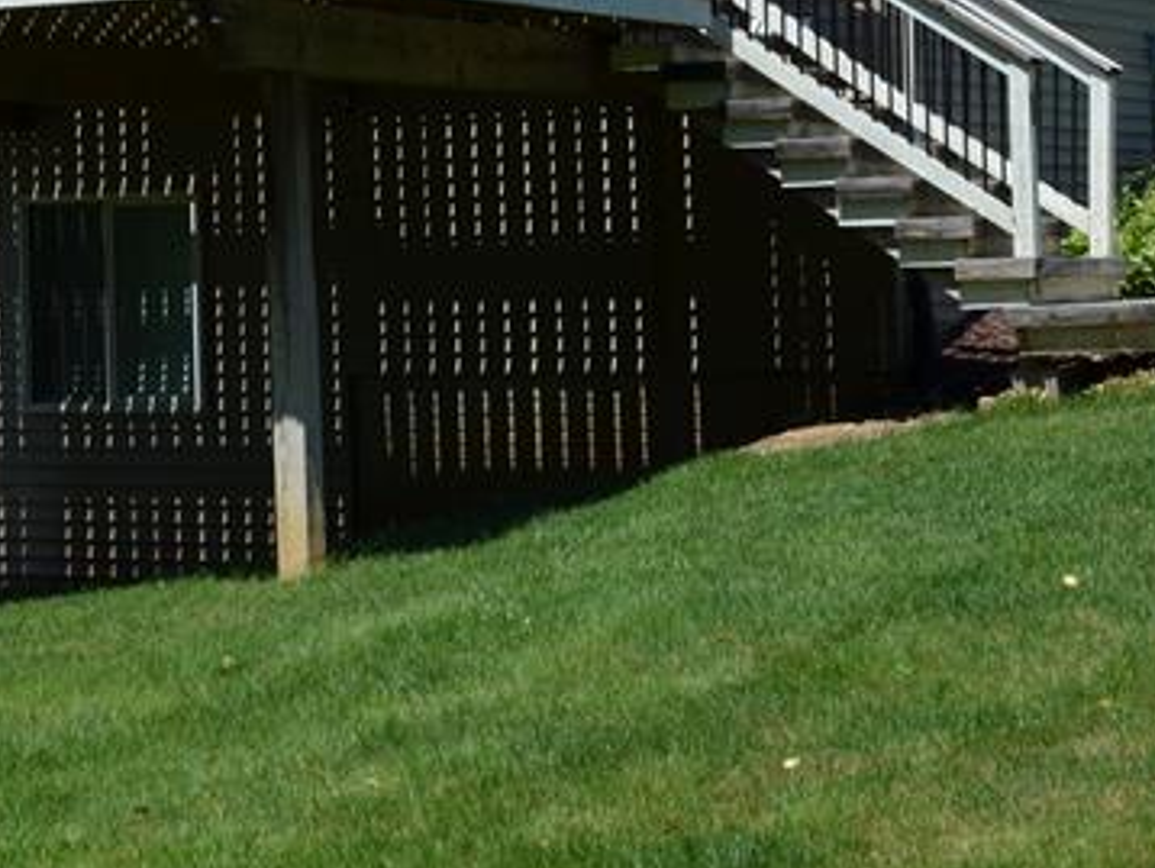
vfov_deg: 13.6
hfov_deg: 18.2
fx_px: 3573
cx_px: 219
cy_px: -71
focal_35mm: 107
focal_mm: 26
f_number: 8
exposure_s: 1/250
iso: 110
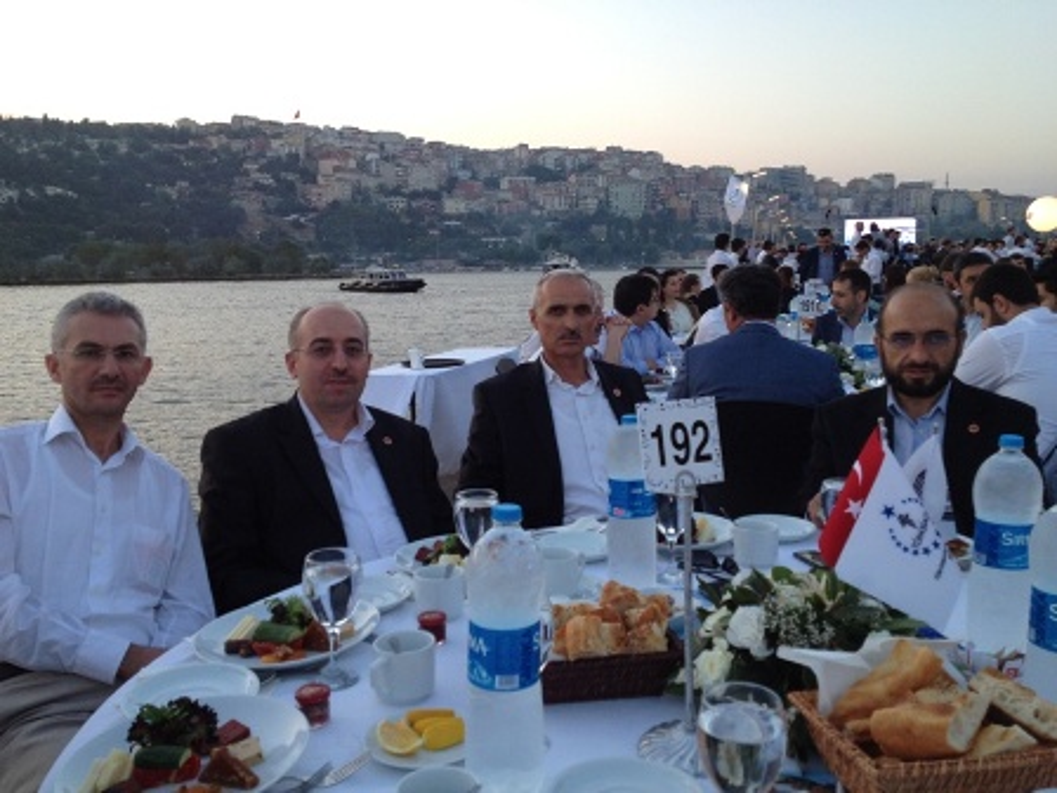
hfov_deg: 52.6
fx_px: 1069
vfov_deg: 40.7
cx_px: 528
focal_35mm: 35
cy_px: 396
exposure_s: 1/120
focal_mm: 4.28
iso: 100
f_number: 2.4
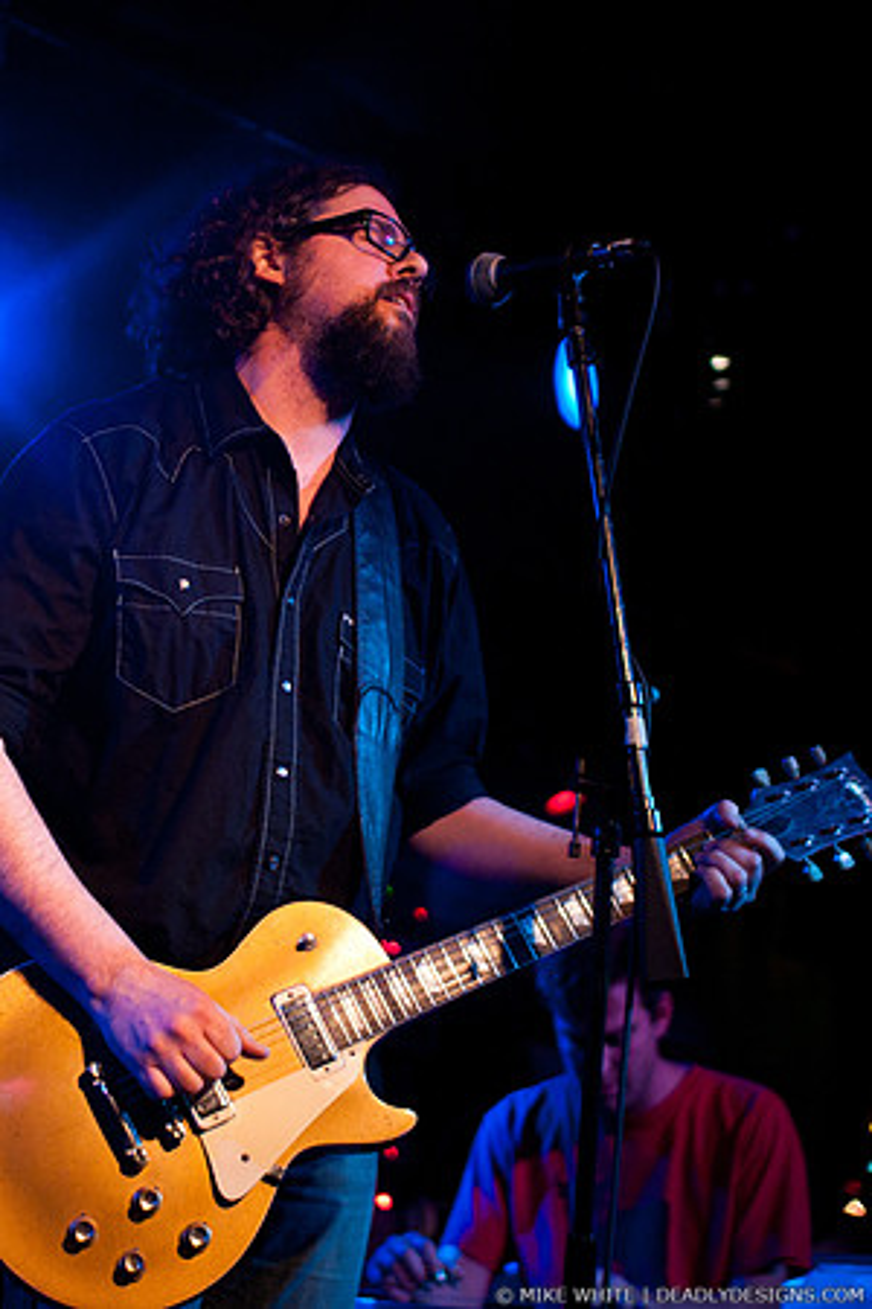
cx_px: 436
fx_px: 1635
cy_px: 654
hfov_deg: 29.9
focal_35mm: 45
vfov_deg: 43.6
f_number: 1.6
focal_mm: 30
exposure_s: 1/125
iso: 1000
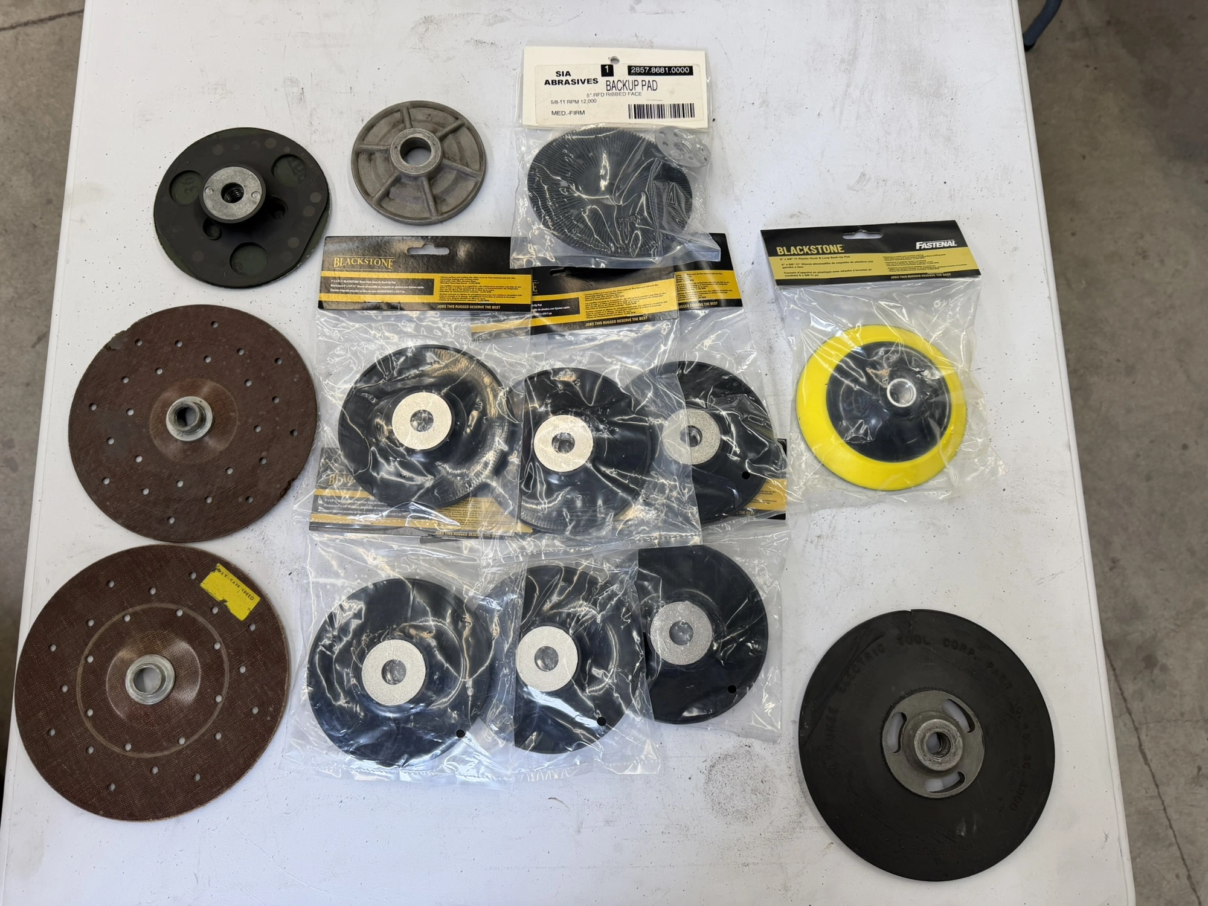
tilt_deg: -78.7
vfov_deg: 56.8
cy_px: 453
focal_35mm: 24
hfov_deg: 71.6
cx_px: 604
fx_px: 838
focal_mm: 6.76
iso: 100
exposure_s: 1/120
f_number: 1.78
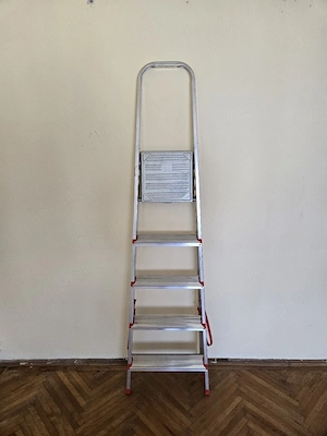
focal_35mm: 23
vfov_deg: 73.9
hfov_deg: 58.9
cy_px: 218
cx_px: 164
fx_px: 290
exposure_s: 1/101
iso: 200
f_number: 1.8
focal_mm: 5.4
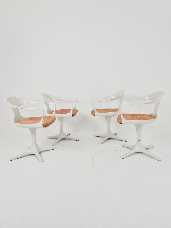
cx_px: 86
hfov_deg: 54.9
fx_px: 165
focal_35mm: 25
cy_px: 114
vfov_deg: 69.4
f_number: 1.8
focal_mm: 7
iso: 64
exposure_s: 1/100
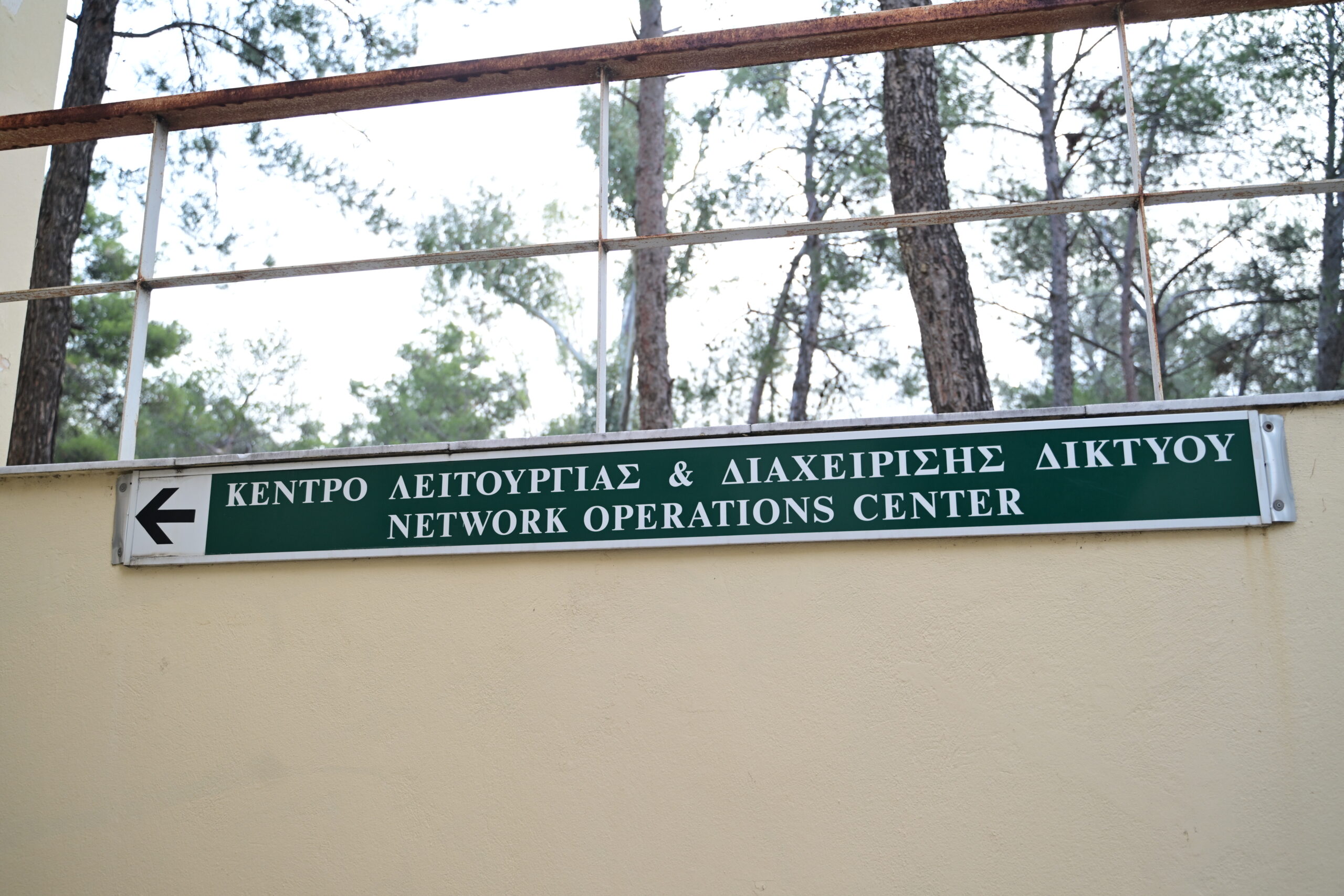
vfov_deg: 39.4
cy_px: 448
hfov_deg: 56.5
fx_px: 1251
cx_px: 672
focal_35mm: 34
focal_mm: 33.5
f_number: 3.2
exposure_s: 1/320
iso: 400
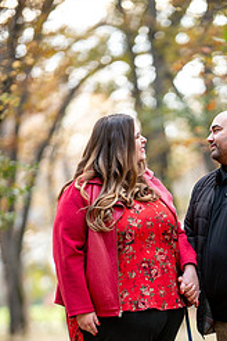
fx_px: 3112
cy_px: 302
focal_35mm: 329
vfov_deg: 6.3
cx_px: 199
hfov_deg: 4.2
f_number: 2.8
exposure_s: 1/160
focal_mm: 180
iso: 800
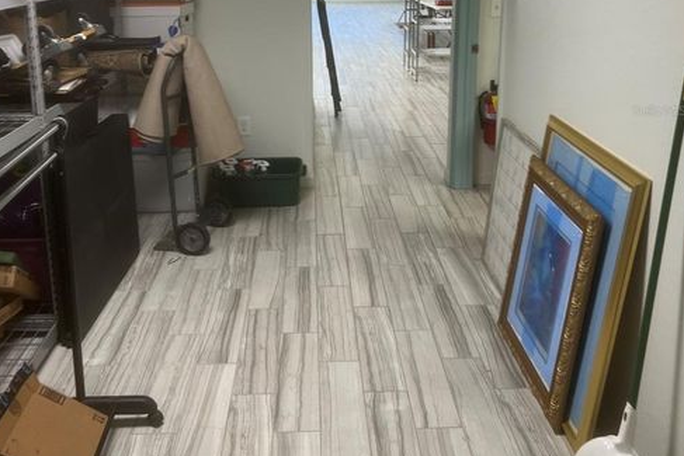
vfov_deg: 35.1
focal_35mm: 37
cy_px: 110
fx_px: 703
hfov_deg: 51.9
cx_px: 337
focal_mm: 5.7
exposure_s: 1/60
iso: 80
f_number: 1.5
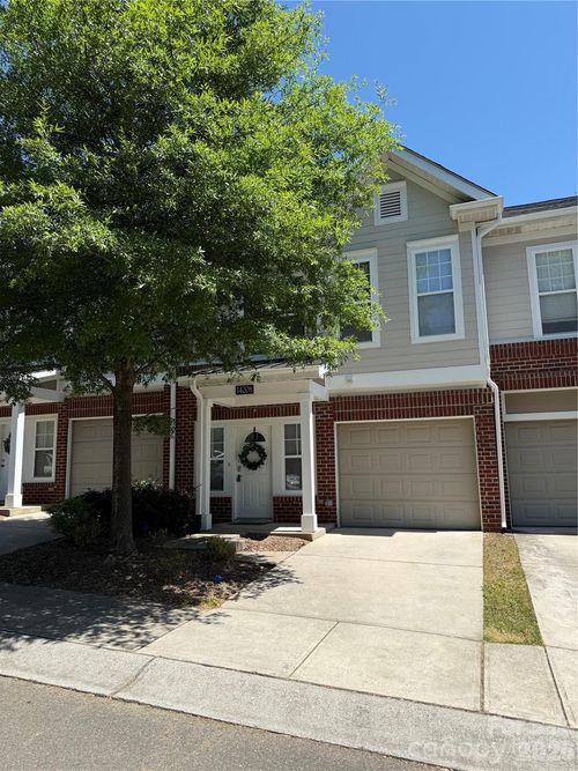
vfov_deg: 71.6
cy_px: 386
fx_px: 534
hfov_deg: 56.8
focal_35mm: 24
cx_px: 289
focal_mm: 6.76
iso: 80
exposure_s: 1/3425
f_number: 1.78
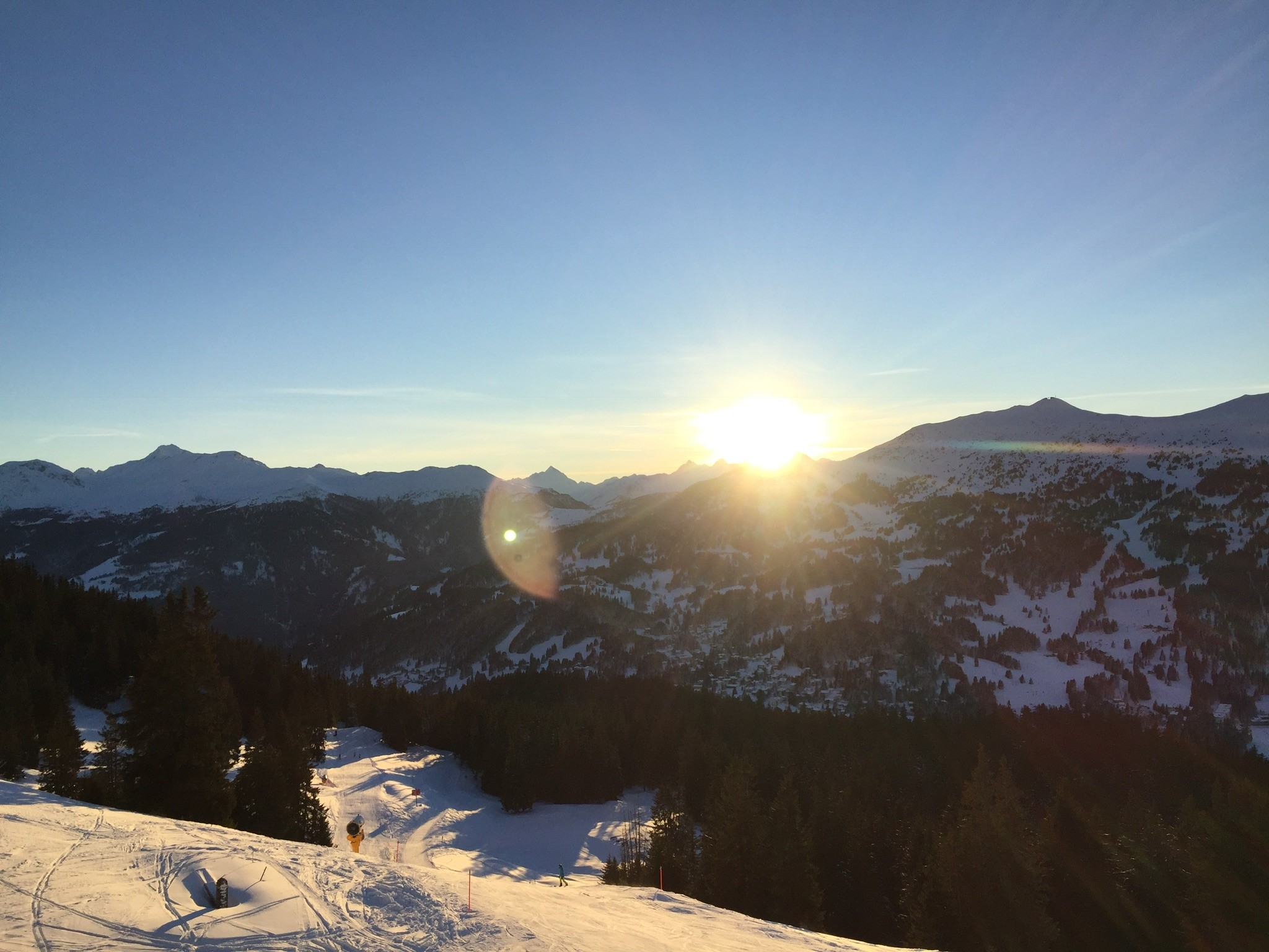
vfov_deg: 48.2
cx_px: 634
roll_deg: +1.6
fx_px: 1063
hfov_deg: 61.7
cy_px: 476
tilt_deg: +2.0
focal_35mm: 29
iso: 32
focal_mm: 4.15
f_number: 2.2
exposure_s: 1/2083
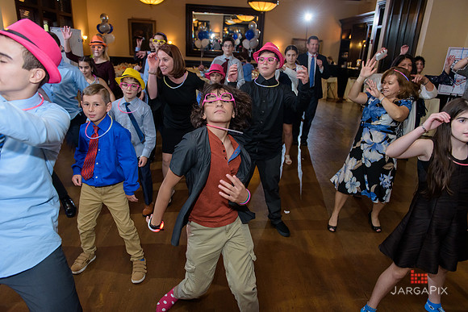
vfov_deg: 53.2
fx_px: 312
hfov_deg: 73.7
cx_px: 234
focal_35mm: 24
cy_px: 156
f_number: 3.2
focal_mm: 24
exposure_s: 1/125
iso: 1600
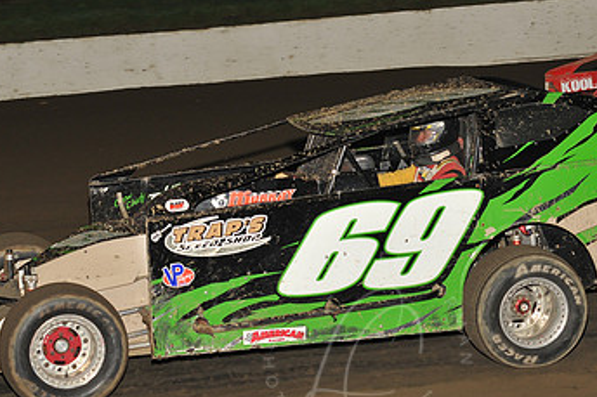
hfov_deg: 15.2
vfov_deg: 10.1
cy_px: 196
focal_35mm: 135
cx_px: 366
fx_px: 2238
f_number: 7.1
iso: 640
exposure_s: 1/320
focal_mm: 80
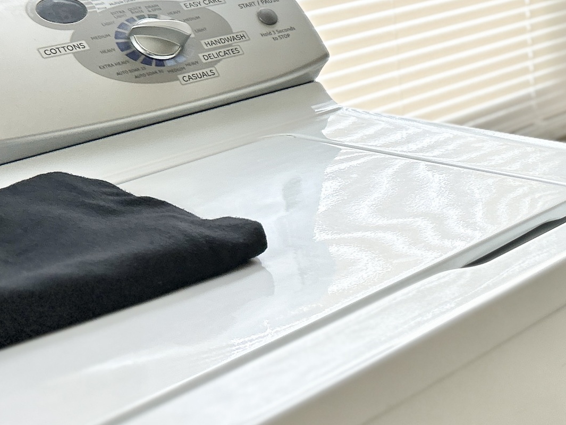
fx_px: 1226
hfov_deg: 22.9
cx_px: 753
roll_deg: +2.0
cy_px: 43
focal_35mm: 75
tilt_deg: -14.2
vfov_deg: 19.3
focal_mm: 5.7
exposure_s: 1/120
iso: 64
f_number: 1.5
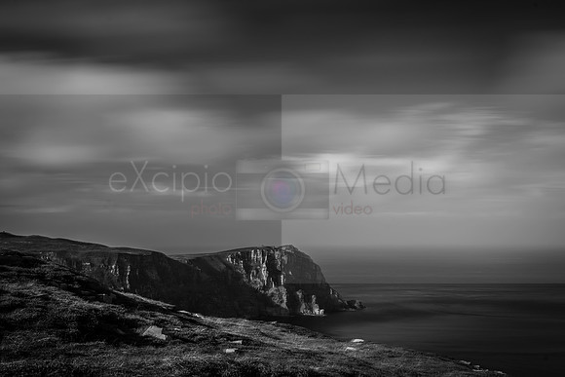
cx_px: 282
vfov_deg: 37.9
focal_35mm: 35
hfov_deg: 54.4
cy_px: 188
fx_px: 549
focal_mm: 35
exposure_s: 25
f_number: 10
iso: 50
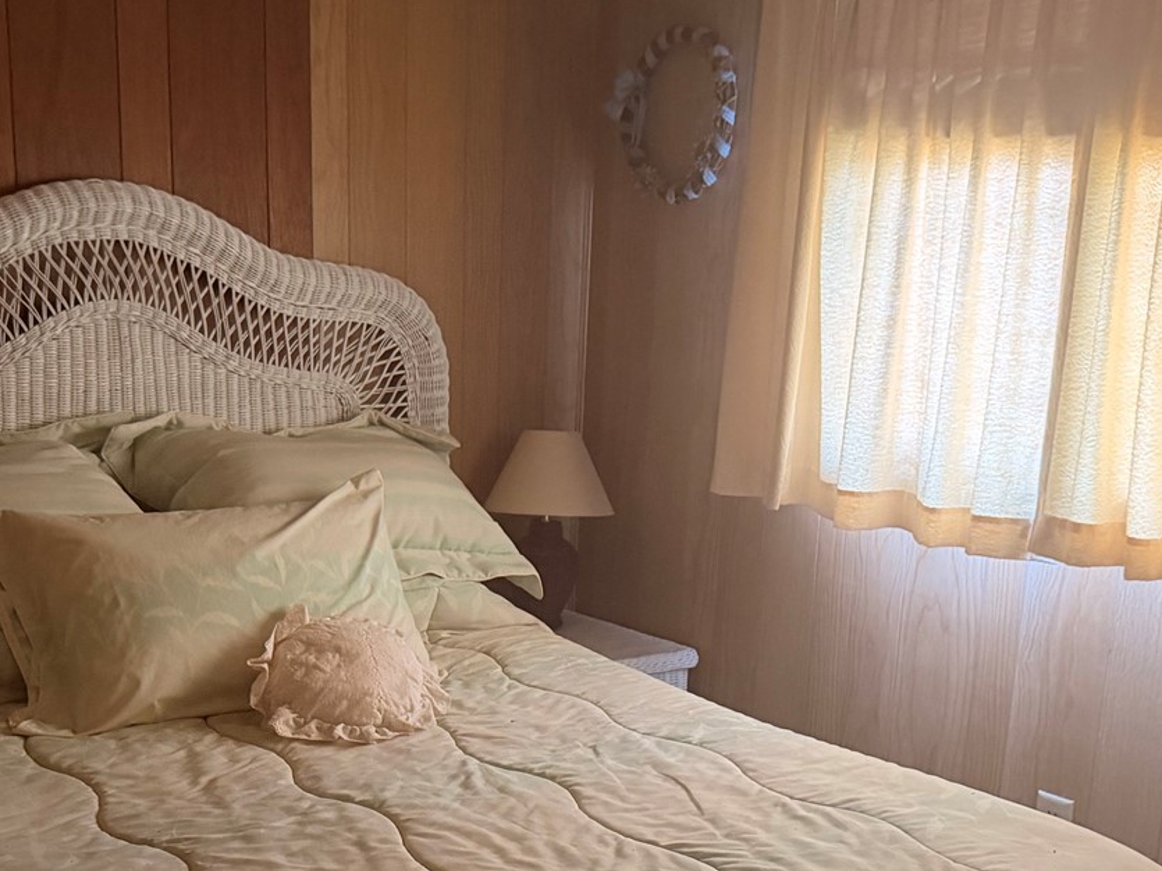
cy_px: 651
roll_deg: -1.3
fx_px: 1544
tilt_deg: -14.0
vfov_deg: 31.0
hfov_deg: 41.2
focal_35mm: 46
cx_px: 512
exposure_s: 1/40
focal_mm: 6.76
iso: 1000
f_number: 1.78
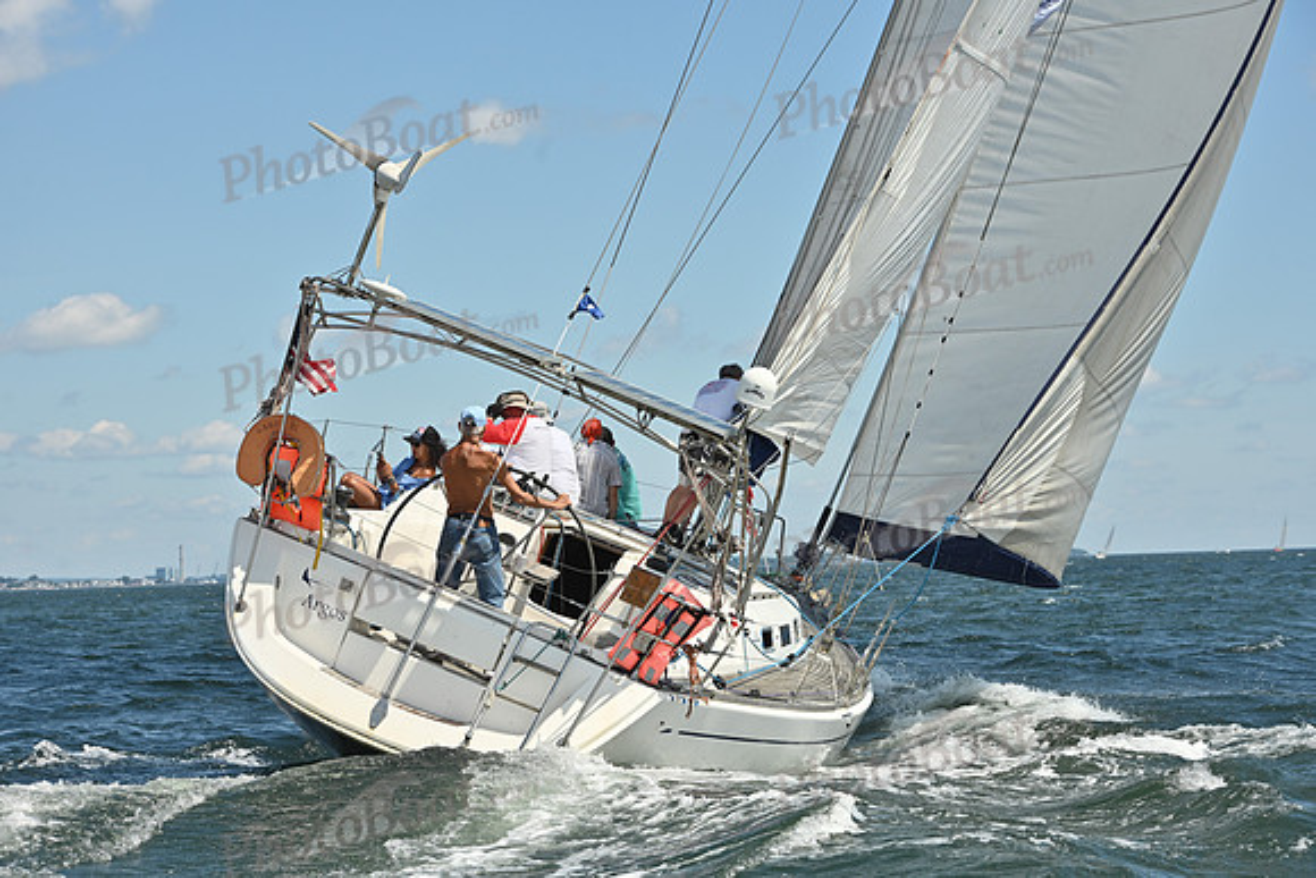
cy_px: 439
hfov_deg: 19.5
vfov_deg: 13.0
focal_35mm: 105
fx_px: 3839
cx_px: 658
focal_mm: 105
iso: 250
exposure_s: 1/1250
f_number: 9
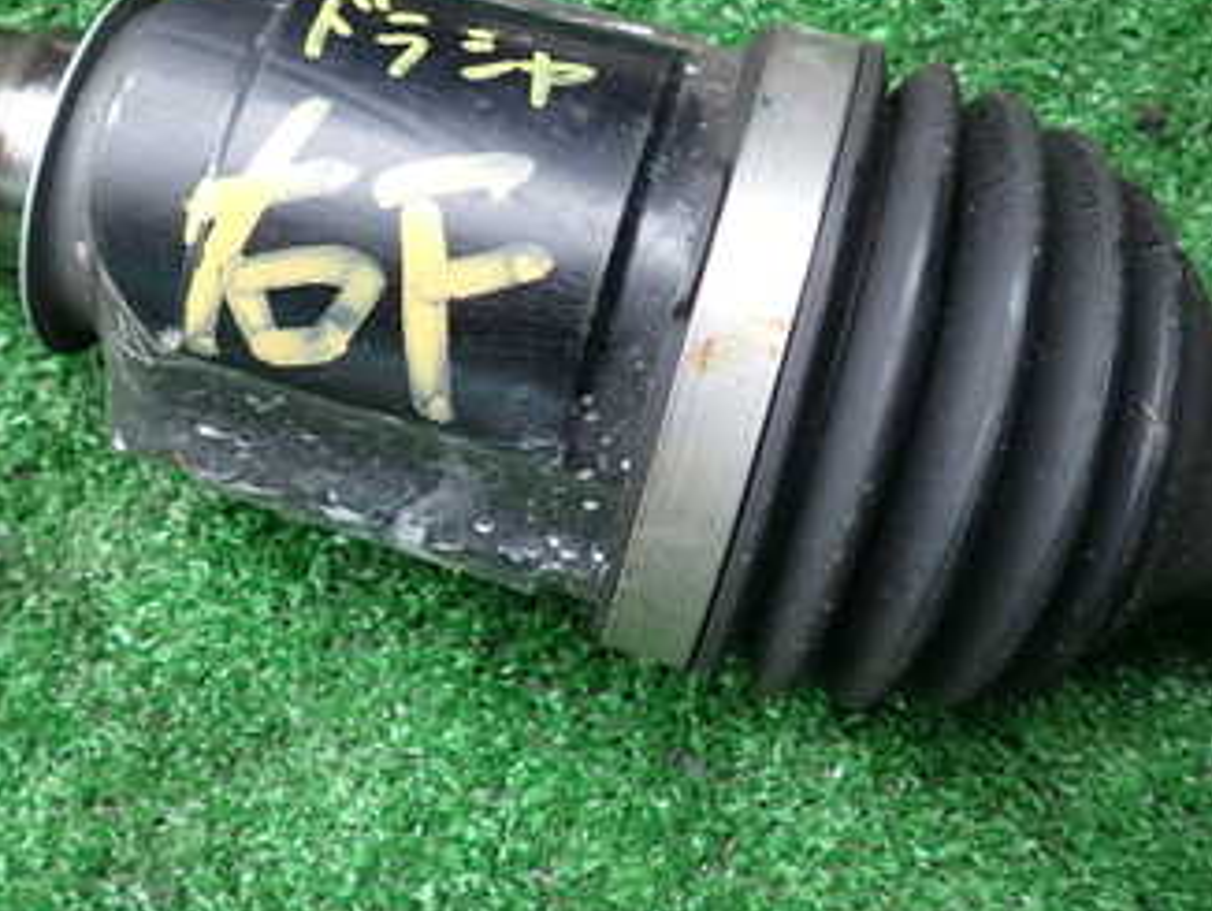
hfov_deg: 40.6
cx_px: 394
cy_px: 186
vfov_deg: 30.8
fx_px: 1612
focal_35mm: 46
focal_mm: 4.5
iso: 125
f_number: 2
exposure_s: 1/125
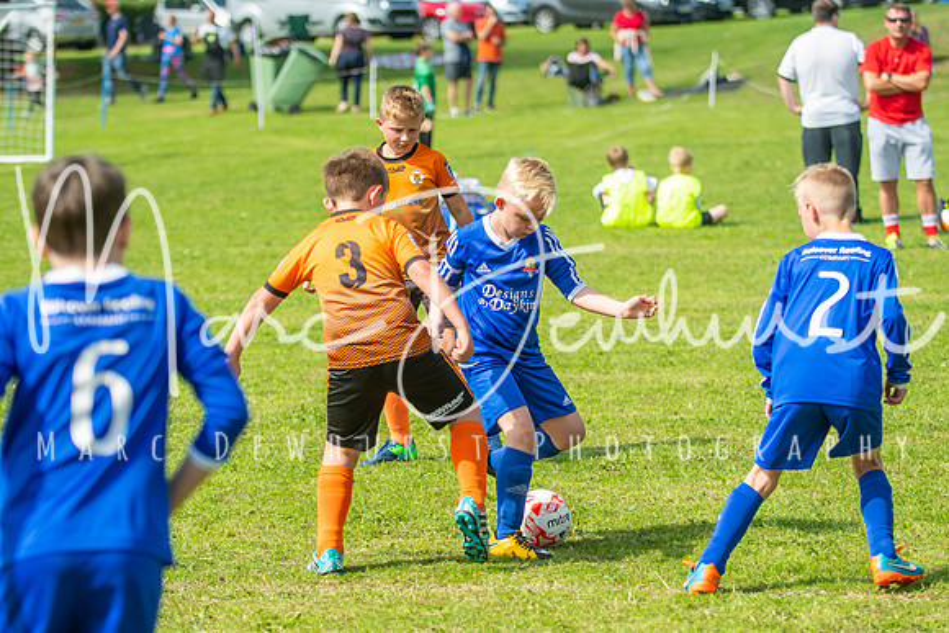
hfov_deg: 15.2
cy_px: 316
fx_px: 3559
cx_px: 474
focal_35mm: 135
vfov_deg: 10.2
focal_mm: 90
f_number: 3.2
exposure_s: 1/2000
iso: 250
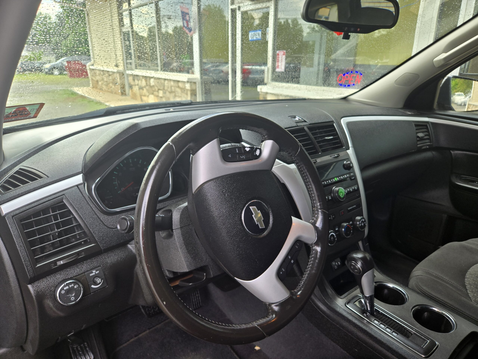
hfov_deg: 73.9
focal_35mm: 23
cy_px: 180
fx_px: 318
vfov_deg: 58.9
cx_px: 239
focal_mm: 5.4
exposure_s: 1/180
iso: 50
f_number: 1.8
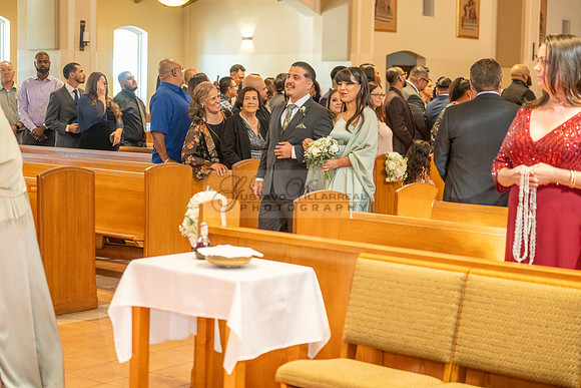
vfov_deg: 19.5
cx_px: 290
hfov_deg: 28.8
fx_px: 1130
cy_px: 194
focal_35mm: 70
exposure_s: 1/160
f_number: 2.8
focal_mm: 70
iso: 1600
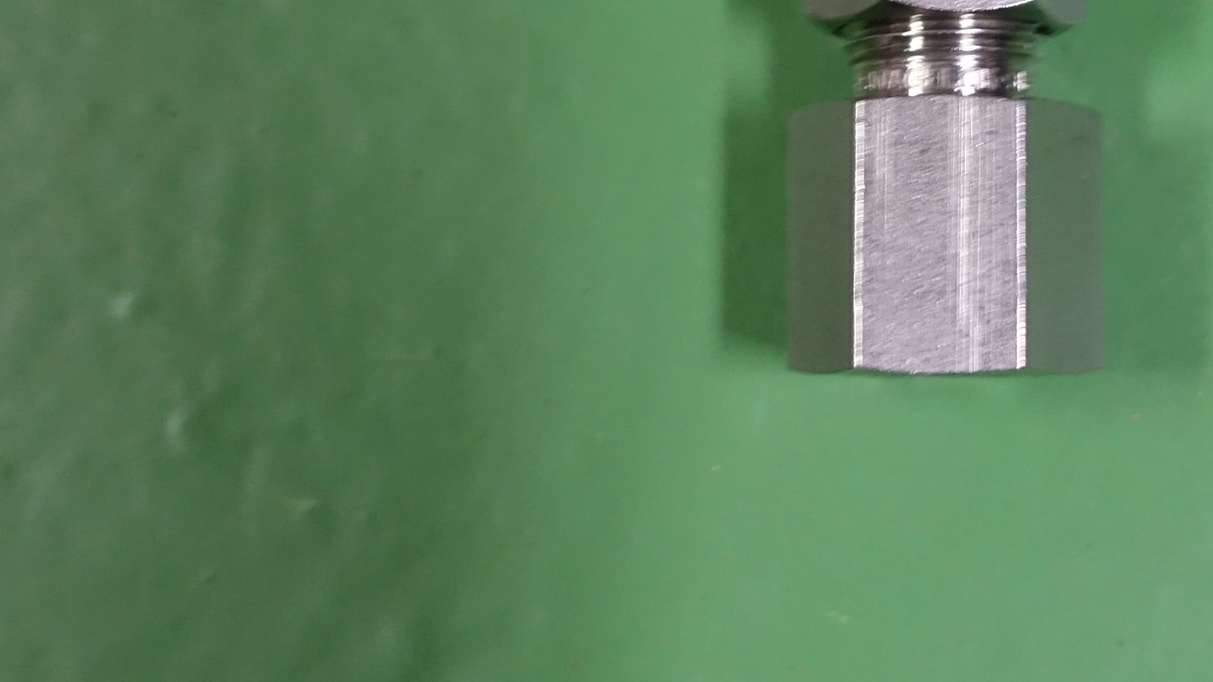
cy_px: -26
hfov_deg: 23.9
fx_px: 2831
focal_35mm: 88
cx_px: 953
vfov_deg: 13.5
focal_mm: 11.22
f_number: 2.5
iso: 800
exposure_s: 1/40
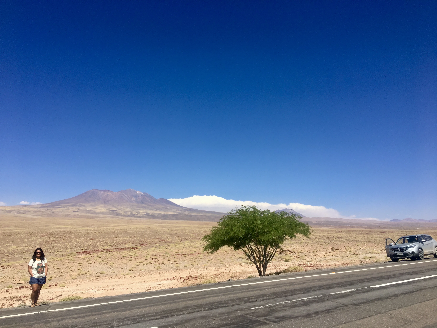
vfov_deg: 48.2
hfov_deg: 61.7
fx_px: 366
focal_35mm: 29
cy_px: 164
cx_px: 218
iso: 25
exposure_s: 1/2262
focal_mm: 4.15
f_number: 2.2
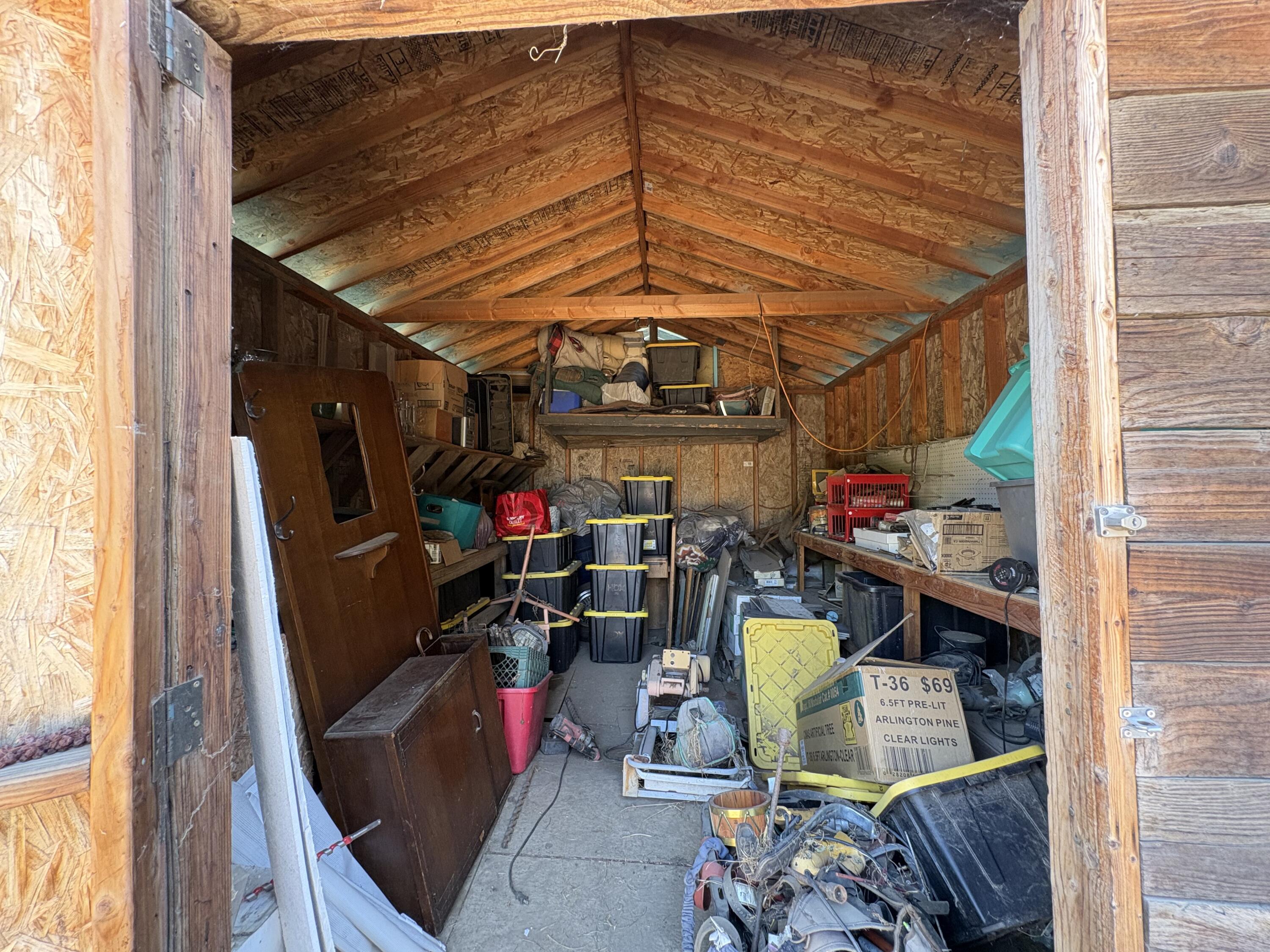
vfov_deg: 85.7
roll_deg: -0.6
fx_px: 514
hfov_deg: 102.1
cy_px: 476
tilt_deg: +1.4
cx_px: 635
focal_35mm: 14
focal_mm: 2.22
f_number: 2.2
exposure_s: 1/60
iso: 250
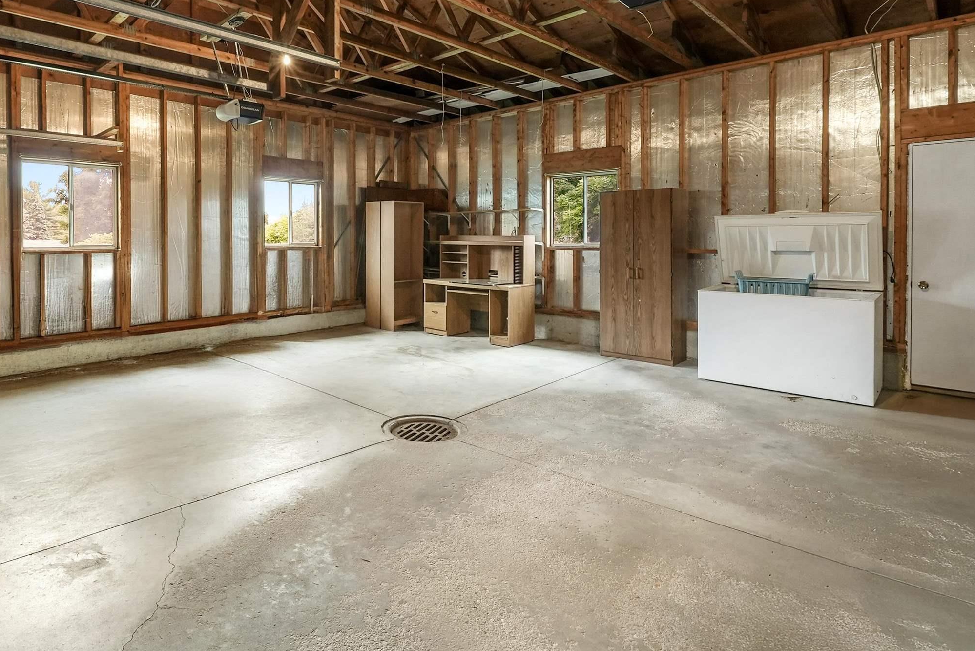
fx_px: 542
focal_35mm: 20
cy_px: 239
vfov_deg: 61.0
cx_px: 373
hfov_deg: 82.5
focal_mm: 13
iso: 2000
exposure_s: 1/1.67
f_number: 10
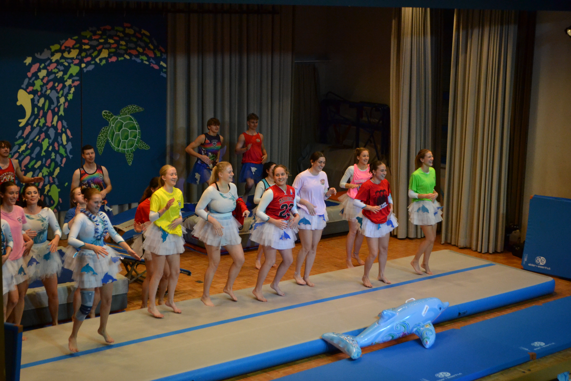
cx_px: 286
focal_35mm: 60
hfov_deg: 33.4
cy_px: 190
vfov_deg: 22.6
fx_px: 952
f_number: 5.3
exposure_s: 1/500
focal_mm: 40
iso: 2200
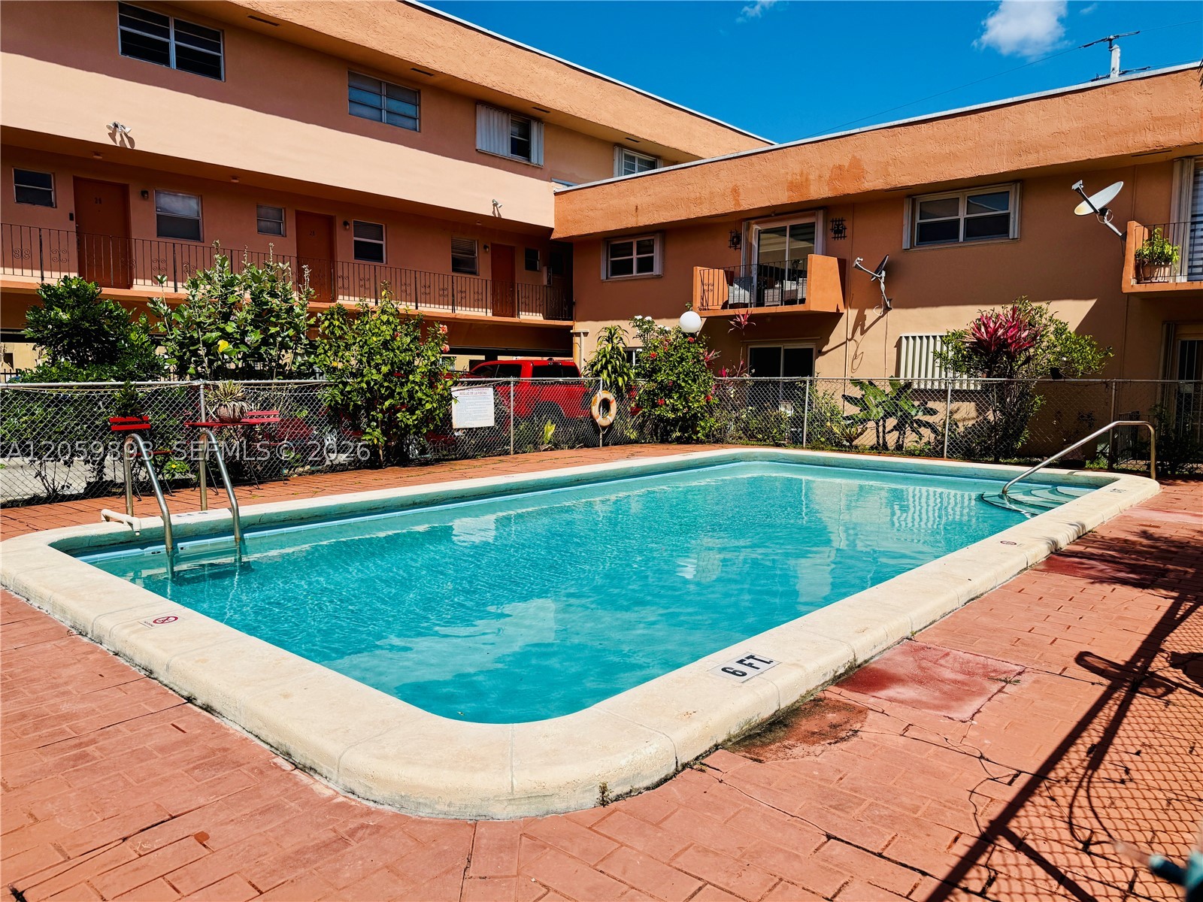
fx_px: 834
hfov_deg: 71.6
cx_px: 602
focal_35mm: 24
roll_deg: -0.3
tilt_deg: -5.4
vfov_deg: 56.8
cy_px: 451
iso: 80
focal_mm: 6.76
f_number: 1.78
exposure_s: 1/9091
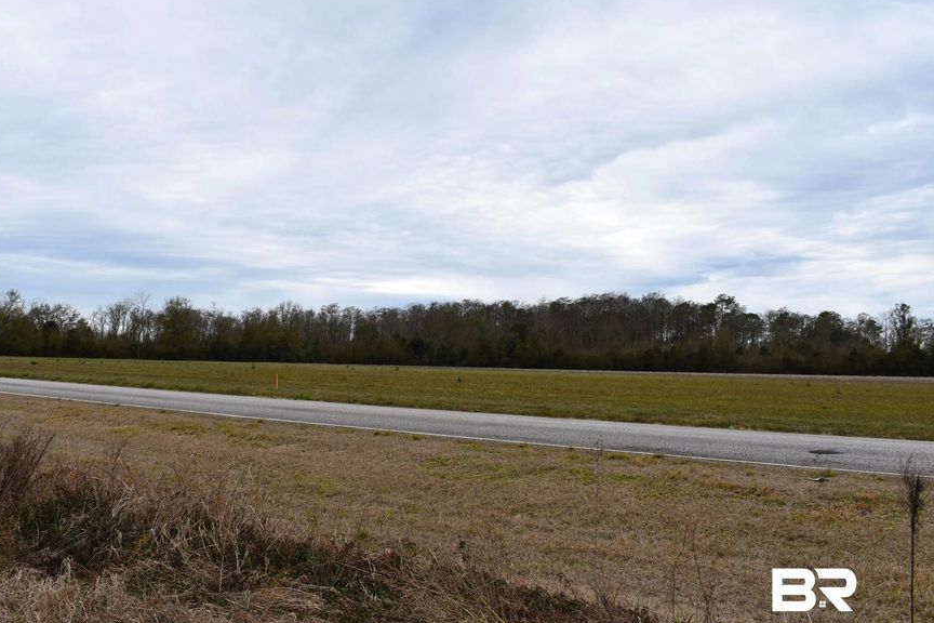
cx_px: 399
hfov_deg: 58.5
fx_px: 830
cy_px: 320
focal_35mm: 32
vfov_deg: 41.1
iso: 100
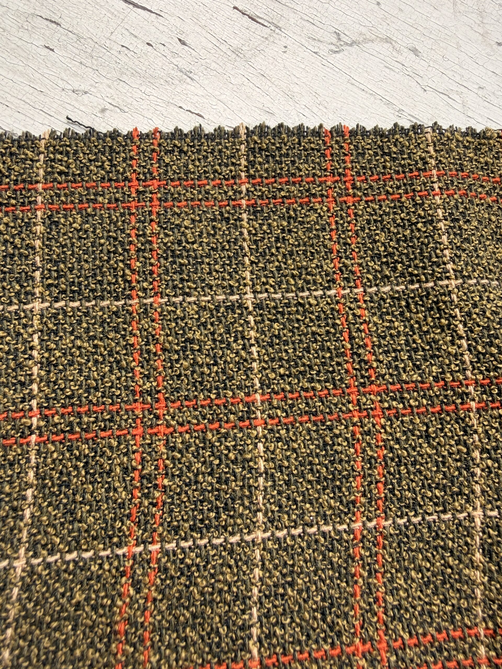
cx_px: 251
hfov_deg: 53.1
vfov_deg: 67.3
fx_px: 503
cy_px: 334
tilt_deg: -76.1
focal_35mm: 26
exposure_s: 1/175
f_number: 2.2
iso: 40
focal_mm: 2.22
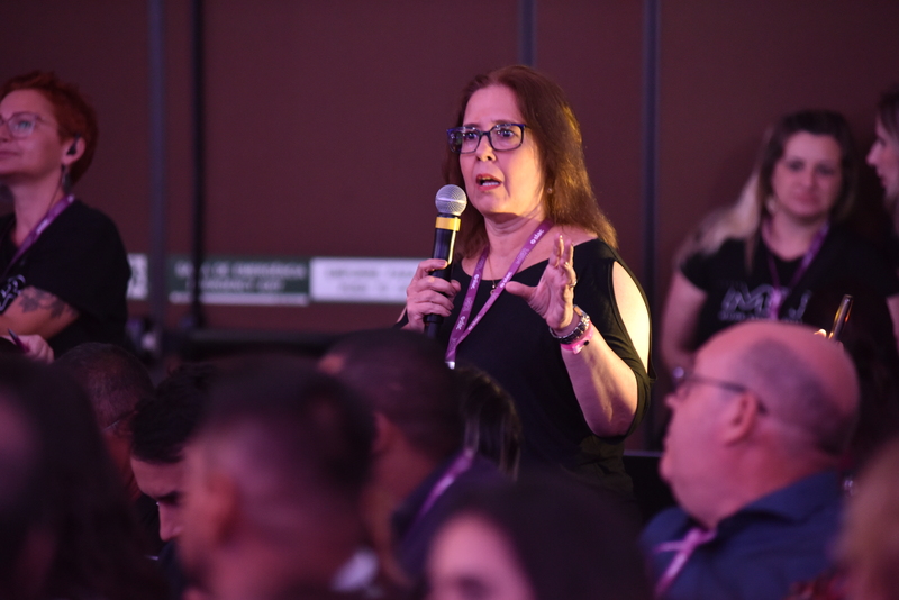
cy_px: 300
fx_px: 4996
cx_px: 450
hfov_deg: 10.3
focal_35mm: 200
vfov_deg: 6.9
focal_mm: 200
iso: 2500
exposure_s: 1/50
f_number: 2.8
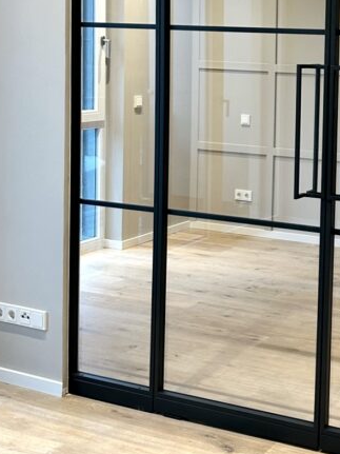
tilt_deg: -8.2
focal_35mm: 57
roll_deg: -2.1
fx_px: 747
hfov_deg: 23.8
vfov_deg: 33.5
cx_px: 389
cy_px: 149
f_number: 1.78
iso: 160
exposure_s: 1/50
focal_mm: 6.86
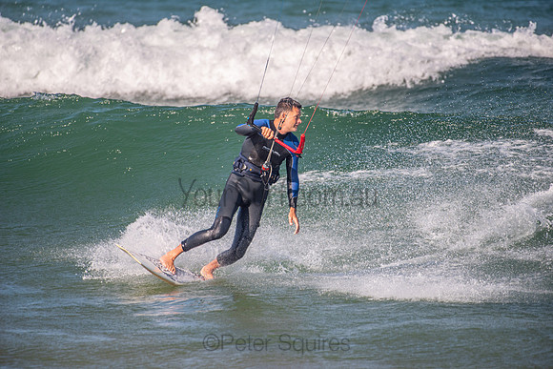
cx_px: 276
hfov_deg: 4.1
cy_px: 184
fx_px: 7682
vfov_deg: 2.8
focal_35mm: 500
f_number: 5.6
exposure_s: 1/500
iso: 220
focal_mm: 500
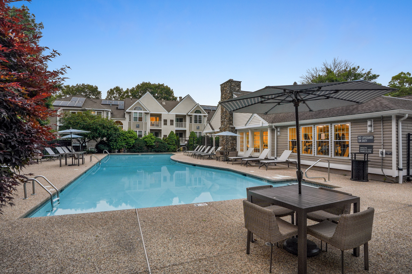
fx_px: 206
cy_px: 145
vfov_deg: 67.3
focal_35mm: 18
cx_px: 206
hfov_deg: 90.0
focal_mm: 16
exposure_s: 1/2
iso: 100
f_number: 11
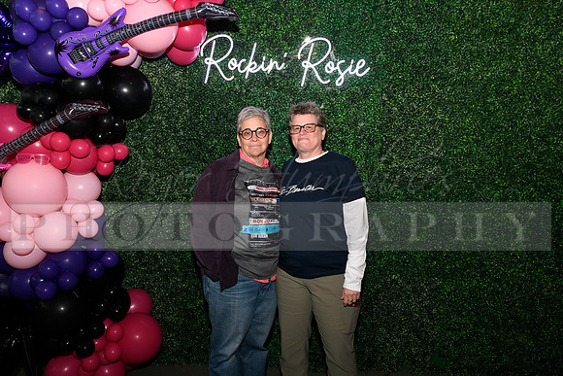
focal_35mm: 29
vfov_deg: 45.0
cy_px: 188
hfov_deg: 63.6
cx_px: 282
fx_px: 454
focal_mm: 29
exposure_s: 1/60
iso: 500
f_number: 6.3
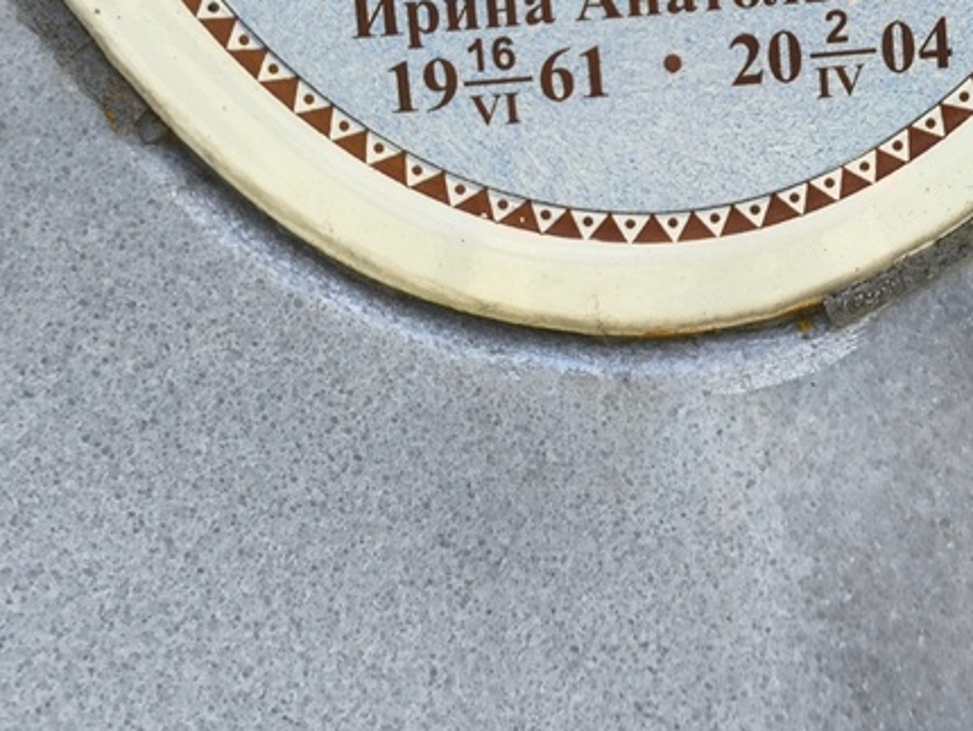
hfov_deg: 20.7
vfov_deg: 15.7
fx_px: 2616
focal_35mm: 93
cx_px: 827
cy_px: 86
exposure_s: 1/150
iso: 50
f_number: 1.7
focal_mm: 4.71
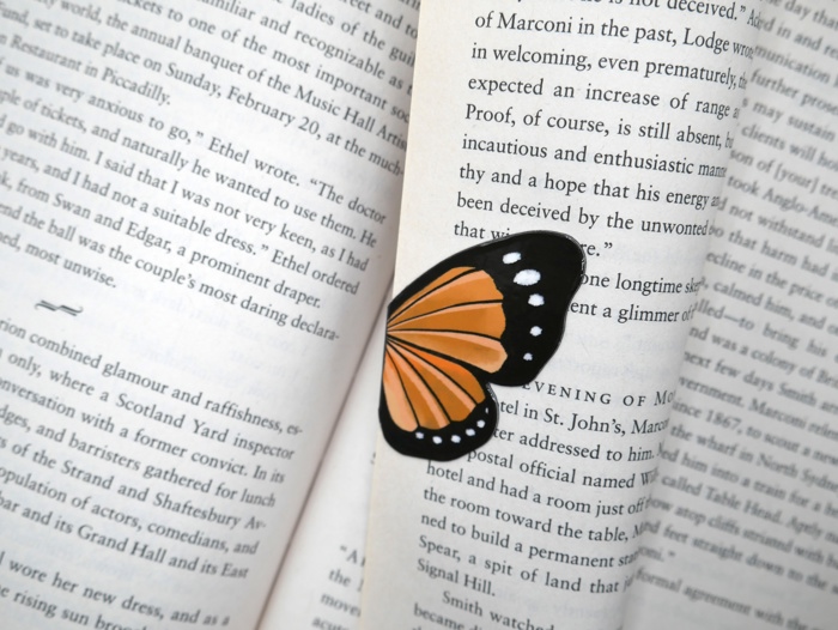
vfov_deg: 41.8
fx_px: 824
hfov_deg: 53.9
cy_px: 315
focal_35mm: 34
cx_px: 419
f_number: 4.5
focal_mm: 17
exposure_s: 1/160
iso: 200
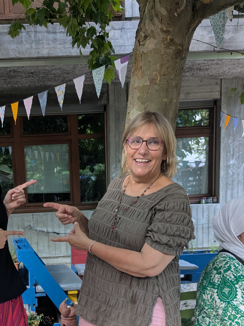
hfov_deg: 29.3
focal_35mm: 49
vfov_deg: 36.8
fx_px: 461
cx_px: 66
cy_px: 284
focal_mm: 4.38
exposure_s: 1/99.9
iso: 301
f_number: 1.73
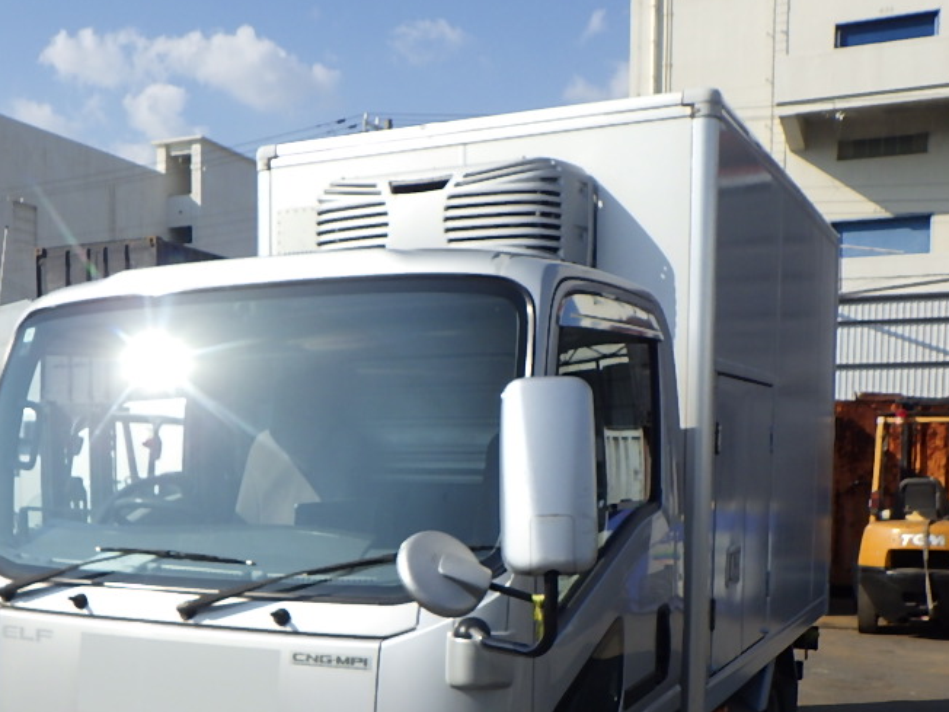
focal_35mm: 44
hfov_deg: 42.6
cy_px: 539
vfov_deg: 32.2
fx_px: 1206
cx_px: 361
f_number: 4.2
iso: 125
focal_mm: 5
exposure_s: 1/1000
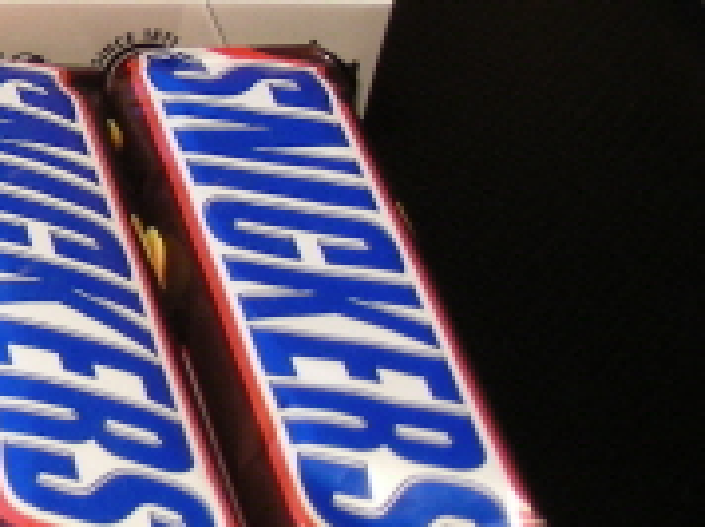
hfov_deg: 13.4
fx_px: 2786
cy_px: 32
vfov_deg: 10.7
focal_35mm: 137
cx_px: -436
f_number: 3.5
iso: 142
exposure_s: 1/30
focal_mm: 6.3
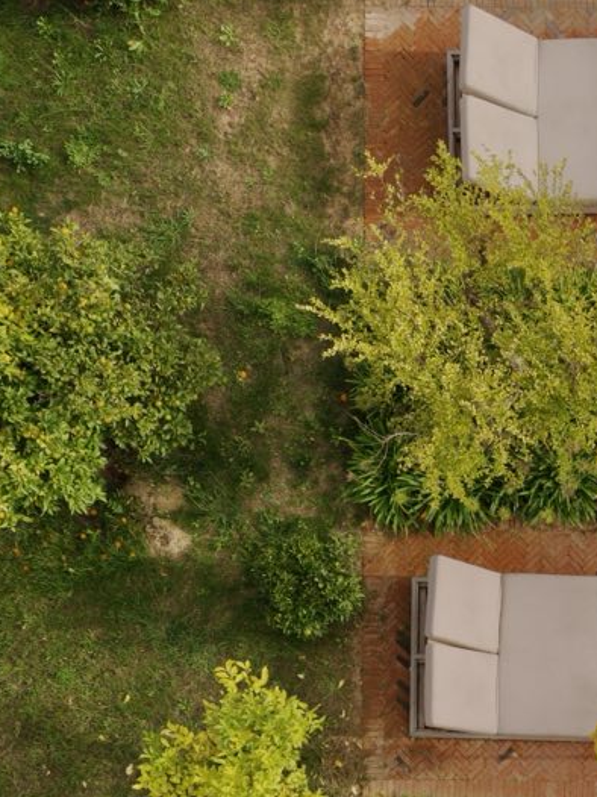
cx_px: 753
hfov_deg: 19.5
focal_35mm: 70
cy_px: 920
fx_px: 1611
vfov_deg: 25.4
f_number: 1.8
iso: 150
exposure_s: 1/1250
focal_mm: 8.67
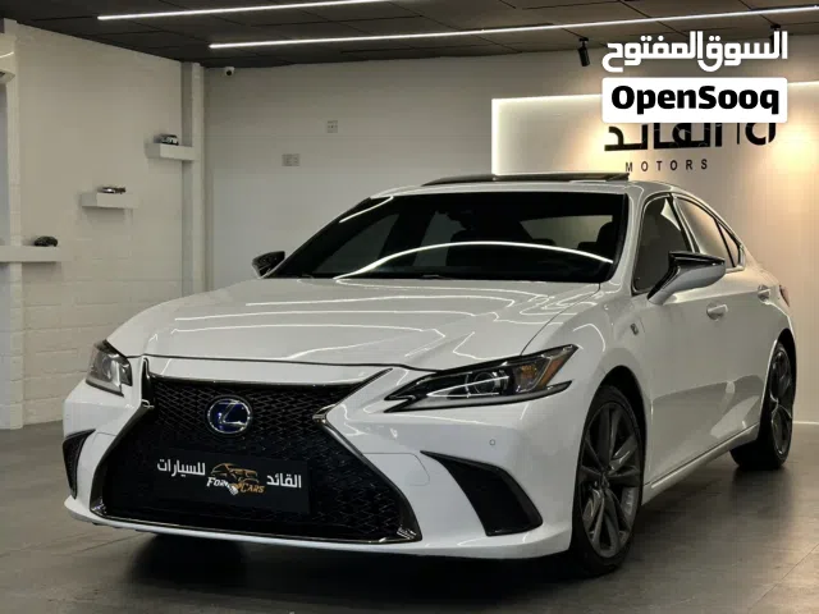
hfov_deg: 39.7
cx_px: 410
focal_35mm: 48
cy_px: 307
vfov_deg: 30.3
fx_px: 1136
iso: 80
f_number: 1.78
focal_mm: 6.86
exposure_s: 1/50
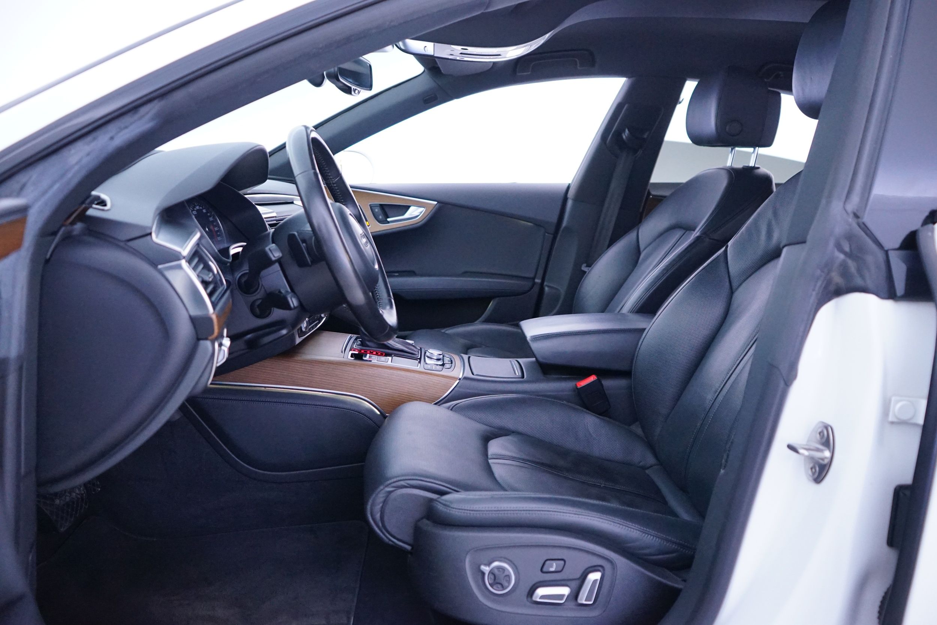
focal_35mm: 28
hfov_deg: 65.5
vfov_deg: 46.4
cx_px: 468
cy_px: 312
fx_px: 729
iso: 3200
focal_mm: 28
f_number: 3.5
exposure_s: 1/30
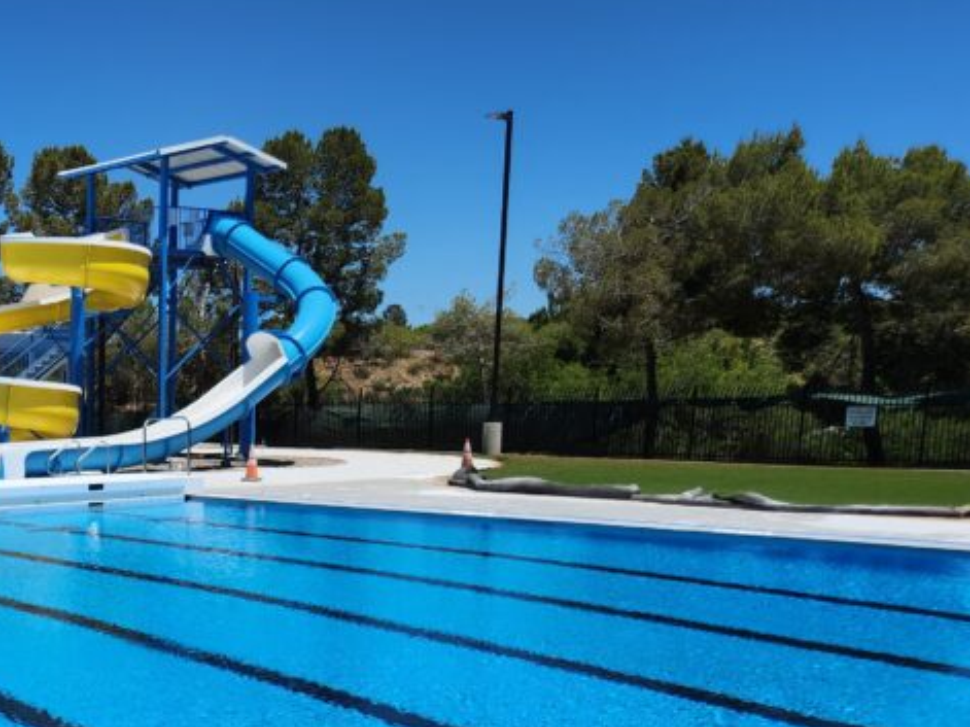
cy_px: 634
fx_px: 1401
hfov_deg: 35.3
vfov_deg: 28.1
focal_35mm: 50
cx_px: 47
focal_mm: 5.4
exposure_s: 1/3493
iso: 20
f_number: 1.8
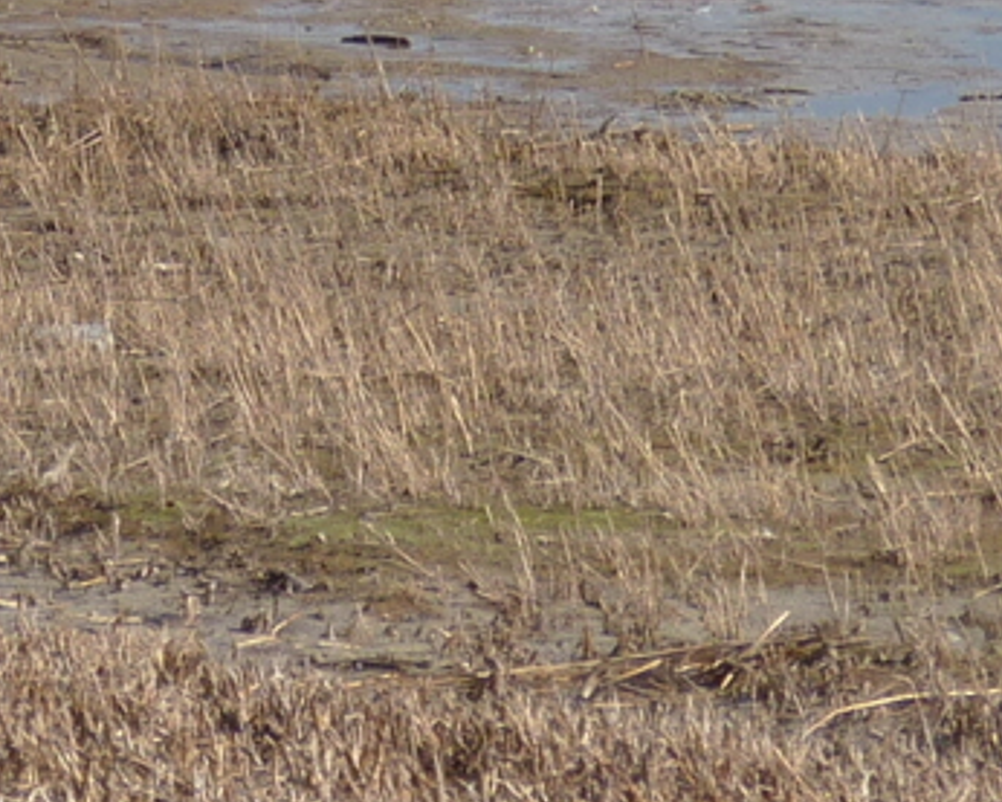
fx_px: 26252
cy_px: -909
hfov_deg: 2.2
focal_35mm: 885
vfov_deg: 1.7
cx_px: 269
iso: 80
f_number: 5.6
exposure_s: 1/400
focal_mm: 32.1
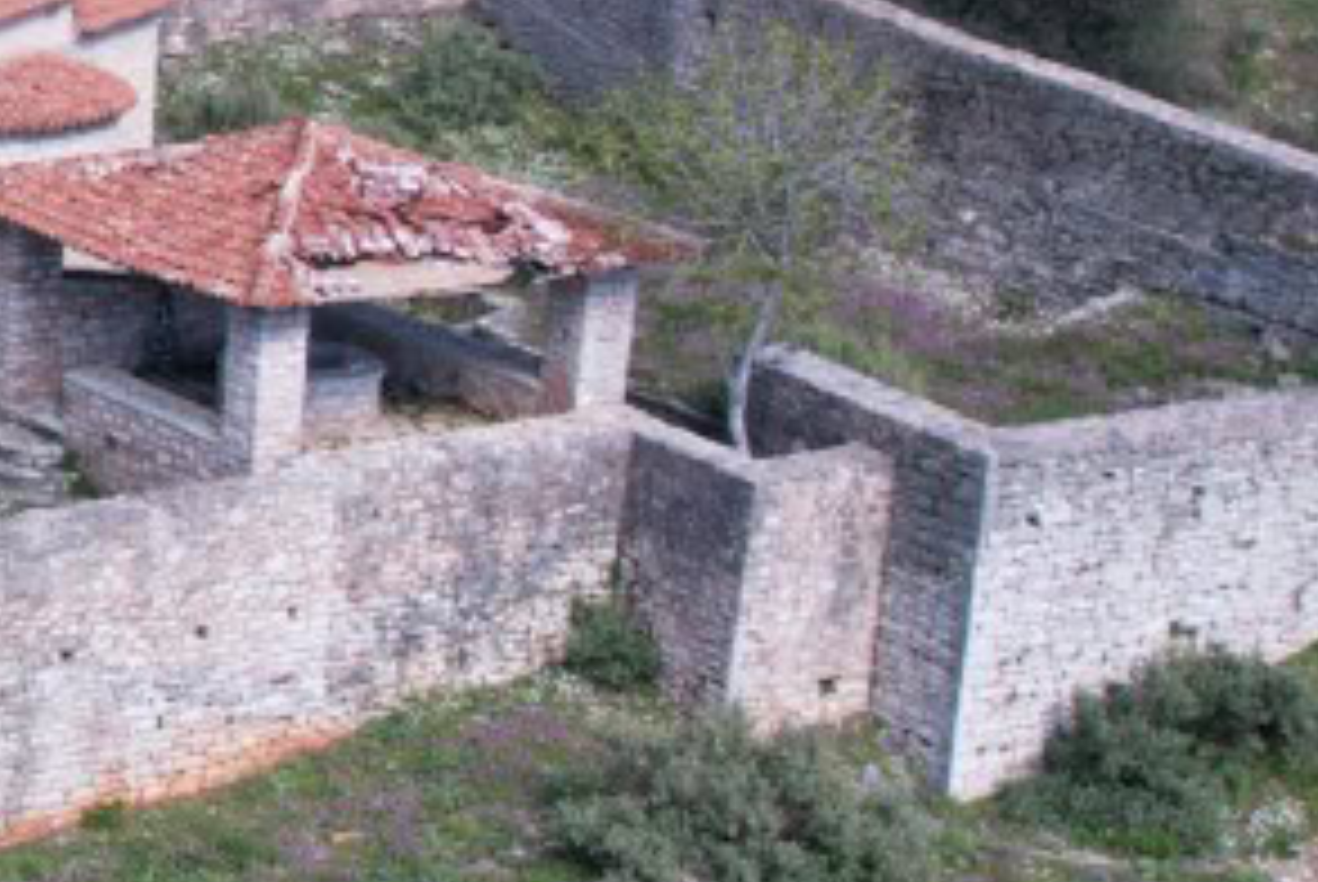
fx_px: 3298
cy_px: 306
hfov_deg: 18.6
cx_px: -909
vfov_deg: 15.2
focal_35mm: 90
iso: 130
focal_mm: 8.4
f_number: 2.8
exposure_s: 1/725
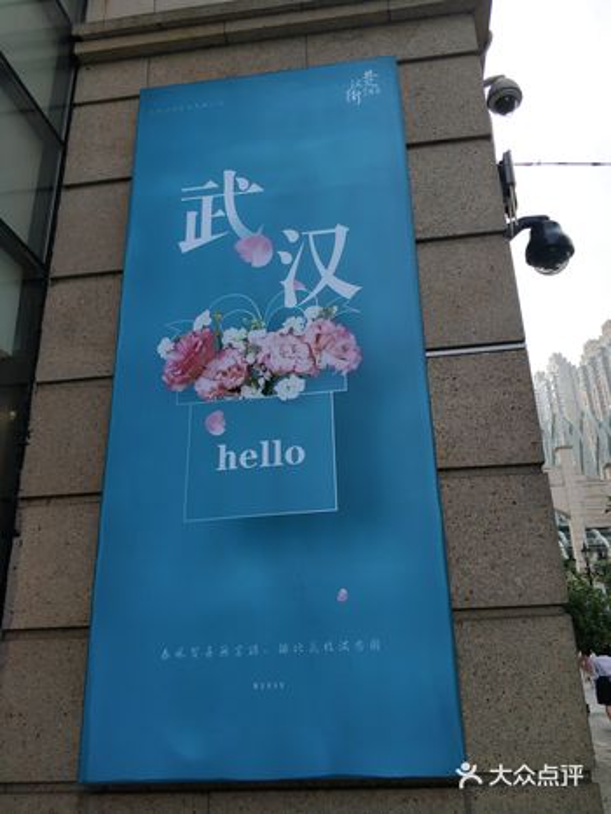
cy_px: 407
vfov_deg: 65.3
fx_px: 635
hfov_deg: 51.4
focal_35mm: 27
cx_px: 306
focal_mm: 3.82
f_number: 1.8
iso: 311
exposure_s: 1/1429
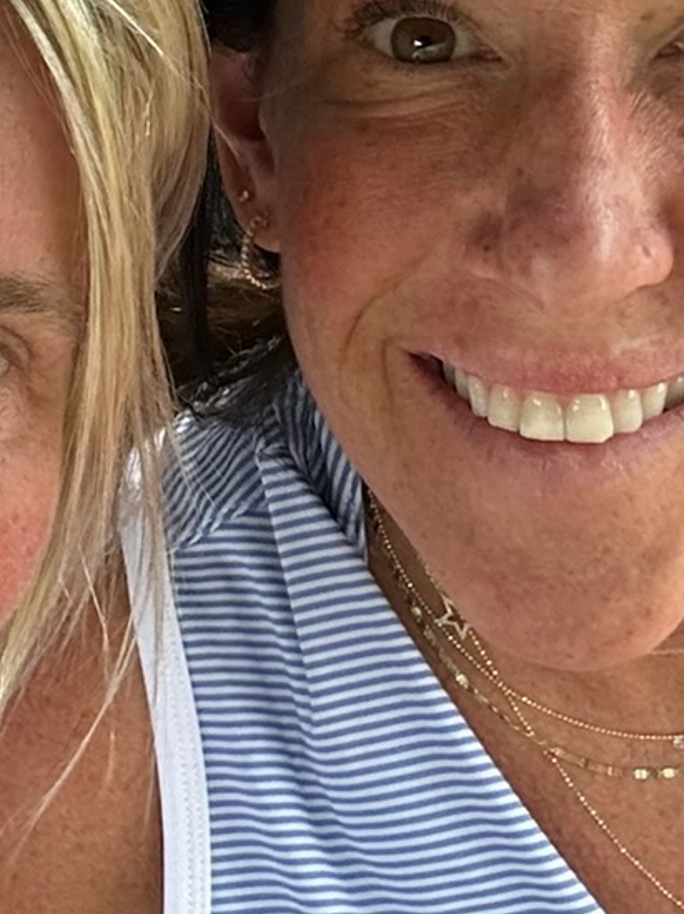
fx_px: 2954
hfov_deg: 13.1
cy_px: 150
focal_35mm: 112
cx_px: 95
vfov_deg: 17.4
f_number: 1.9
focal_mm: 2.69
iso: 50
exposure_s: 1/121
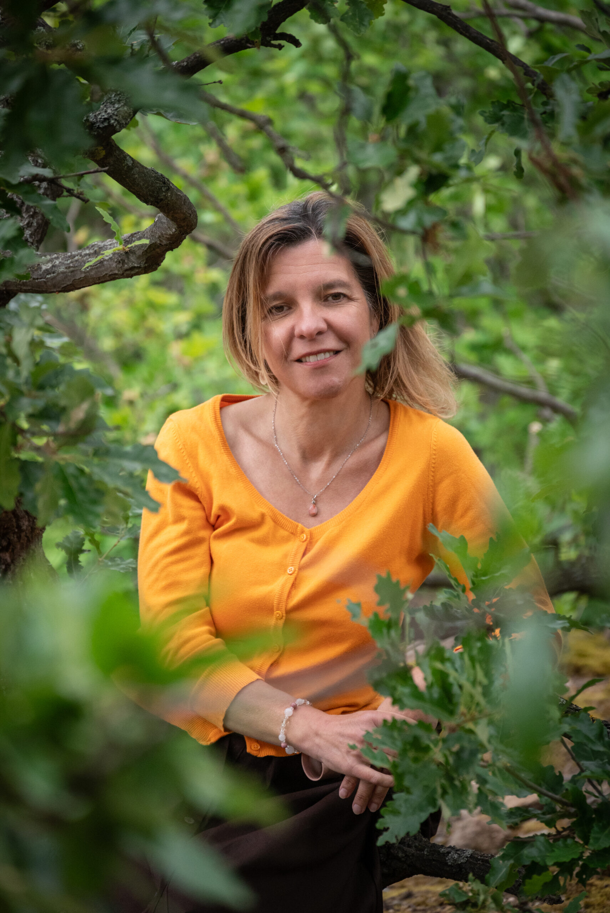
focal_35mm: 200
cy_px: 456
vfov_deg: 10.3
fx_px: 5078
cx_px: 305
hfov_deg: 6.9
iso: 2500
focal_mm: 200
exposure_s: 1/1000
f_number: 6.3
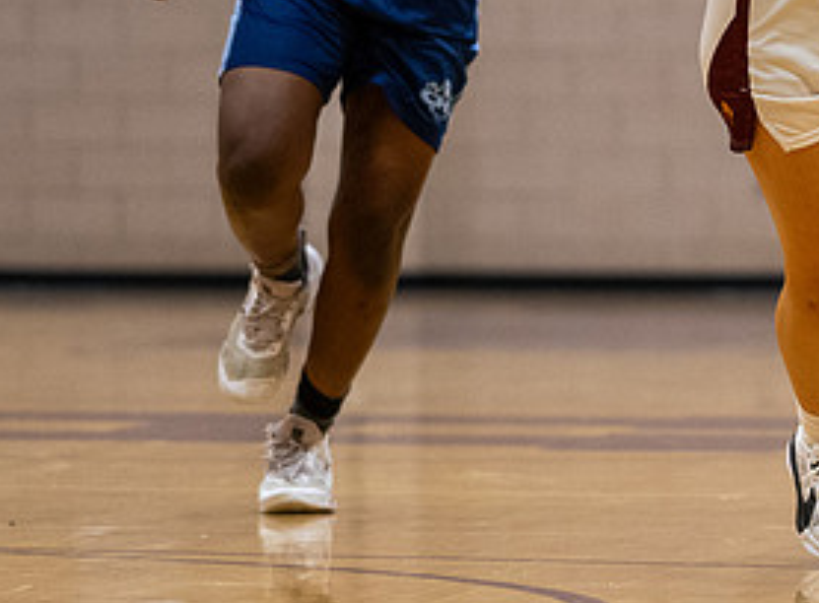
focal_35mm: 364
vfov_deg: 4.0
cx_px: 923
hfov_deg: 5.5
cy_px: 40
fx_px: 8556
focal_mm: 85
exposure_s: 1/1250
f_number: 1.8
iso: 1600
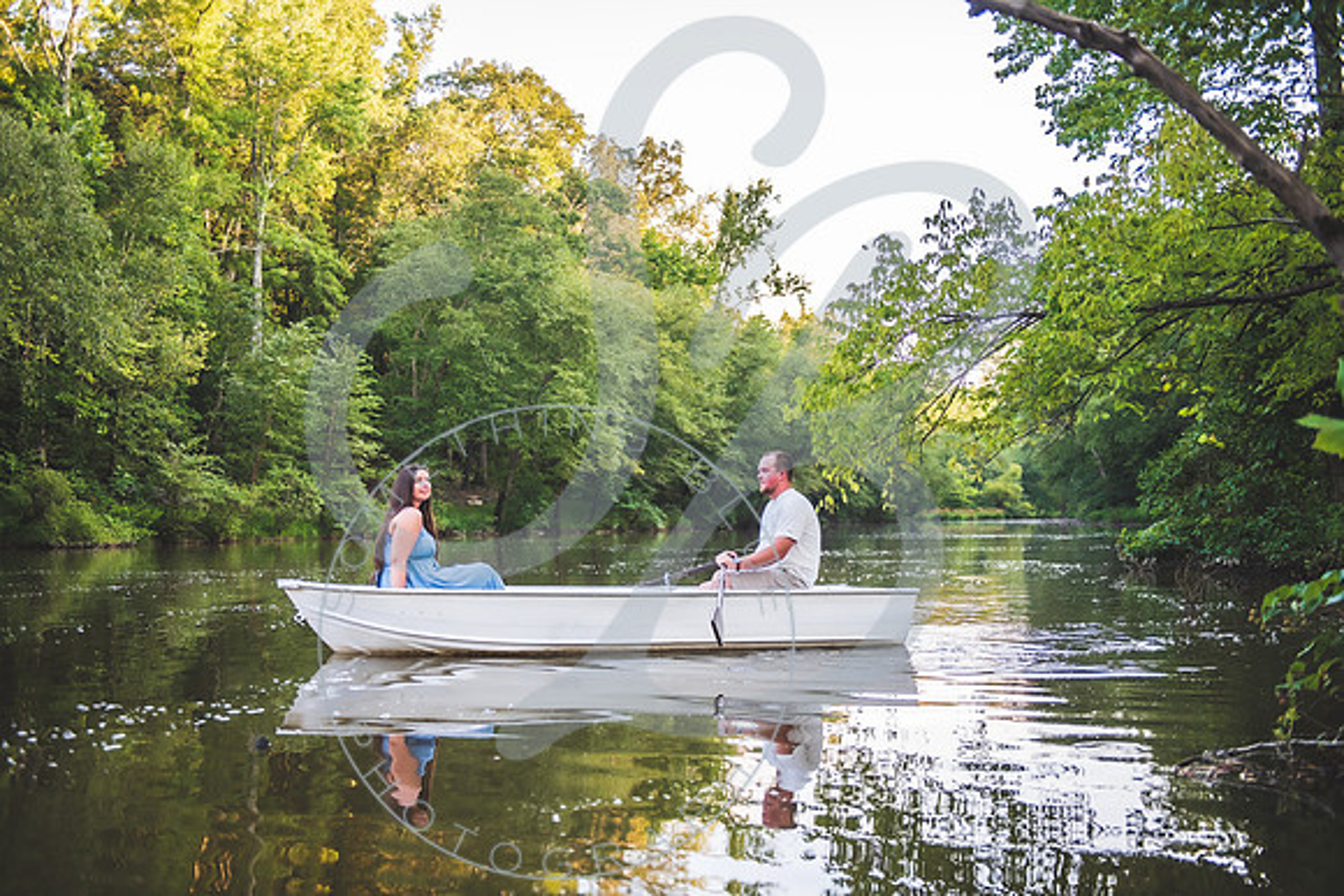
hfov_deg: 50.6
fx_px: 1421
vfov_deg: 35.0
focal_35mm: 38
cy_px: 448
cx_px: 672
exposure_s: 1/200
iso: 200
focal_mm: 38
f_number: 2.8
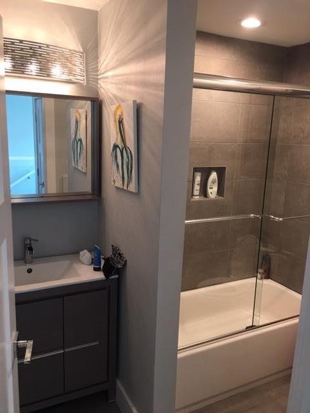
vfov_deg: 61.7
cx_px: 155
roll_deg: -2.2
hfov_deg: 48.2
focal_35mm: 29
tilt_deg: -9.9
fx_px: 346
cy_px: 206
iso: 40
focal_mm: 4.15
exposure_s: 1/15
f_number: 2.2
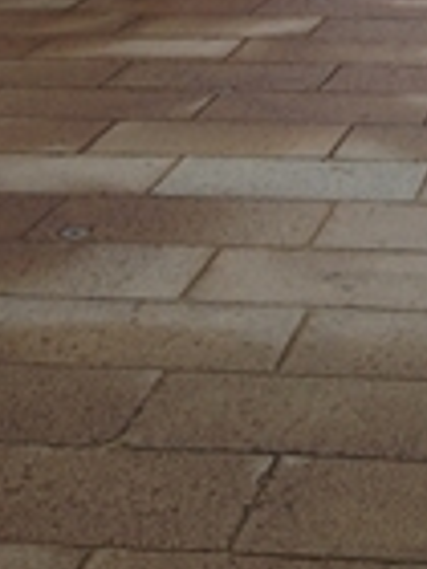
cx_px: 671
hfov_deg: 12.0
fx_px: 1924
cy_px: -352
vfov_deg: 15.2
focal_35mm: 117
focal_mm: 4.28
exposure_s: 1/1082
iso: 64
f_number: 2.4
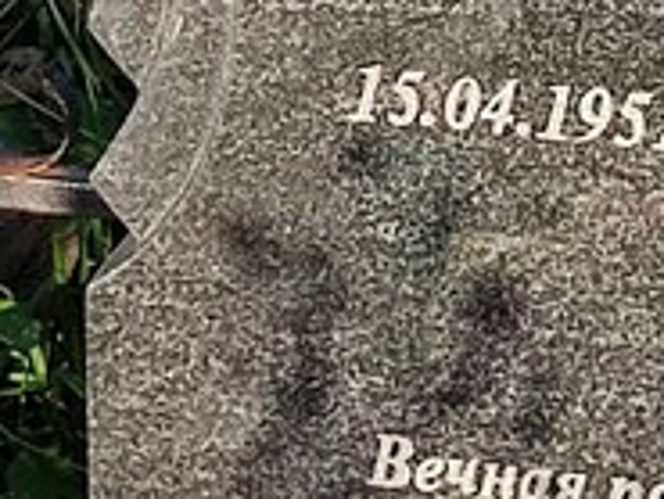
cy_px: -298
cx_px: 492
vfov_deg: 12.8
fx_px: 2073
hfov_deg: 18.1
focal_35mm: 108
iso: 50
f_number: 1.9
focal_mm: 6.04
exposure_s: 1/315
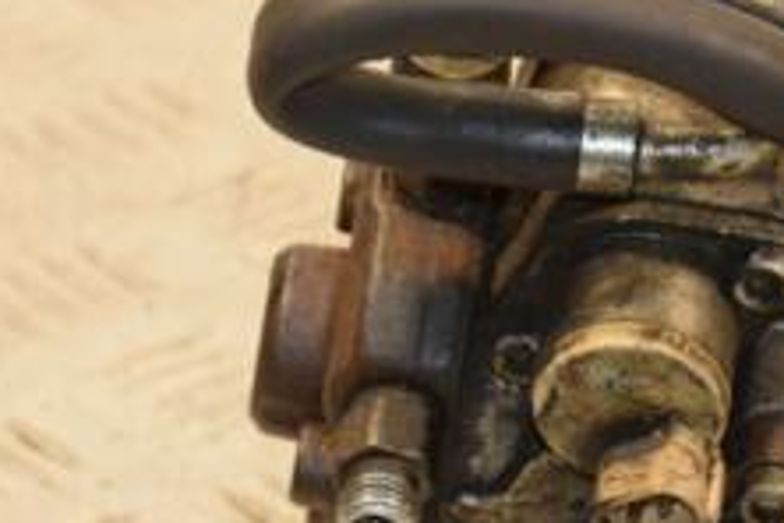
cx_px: 759
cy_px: 389
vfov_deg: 4.0
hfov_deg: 6.0
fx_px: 7499
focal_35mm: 344
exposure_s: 1/200
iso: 800
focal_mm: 85
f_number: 5.6
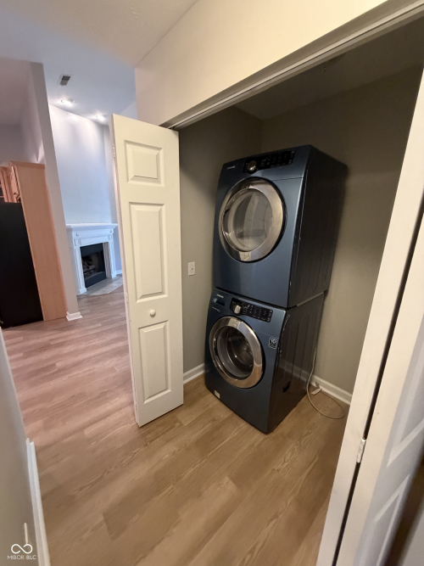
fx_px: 229
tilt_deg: -17.6
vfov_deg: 102.1
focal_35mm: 14
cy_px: 283
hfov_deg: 85.7
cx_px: 212
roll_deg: -3.2
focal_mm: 2.22
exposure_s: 1/59
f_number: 2.2
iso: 500
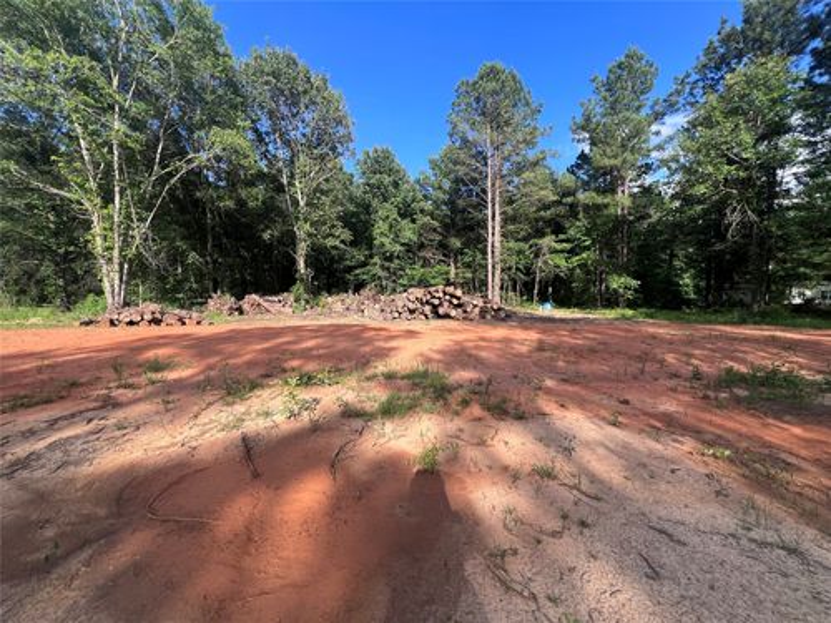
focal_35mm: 13
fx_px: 312
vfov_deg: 89.9
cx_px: 416
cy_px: 312
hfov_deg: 106.2
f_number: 1.8
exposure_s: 1/669
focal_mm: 1.57
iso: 32
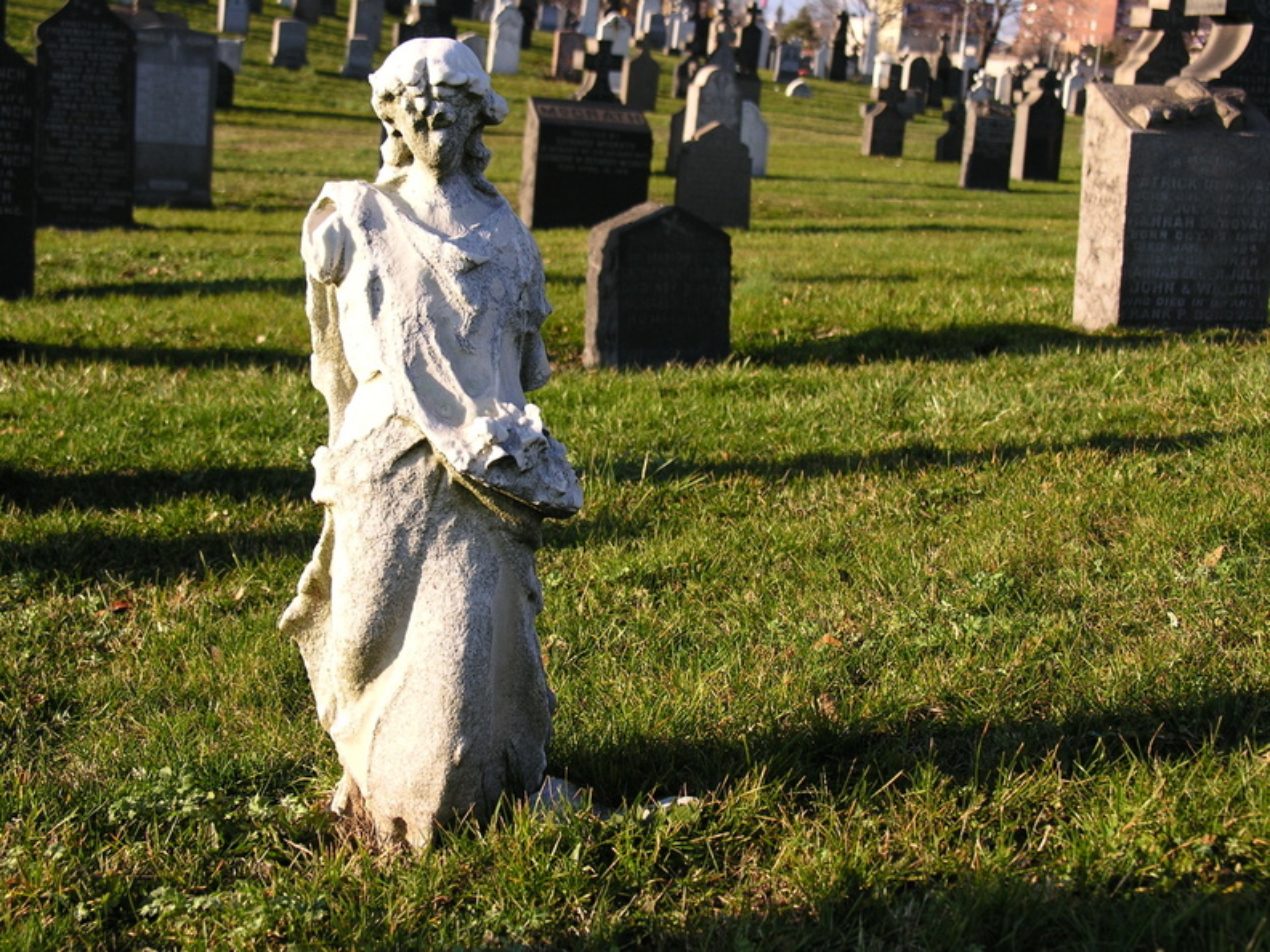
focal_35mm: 59
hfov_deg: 32.7
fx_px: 2165
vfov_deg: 24.8
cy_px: 476
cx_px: 635
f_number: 3.2
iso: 50
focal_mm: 15
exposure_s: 1/369
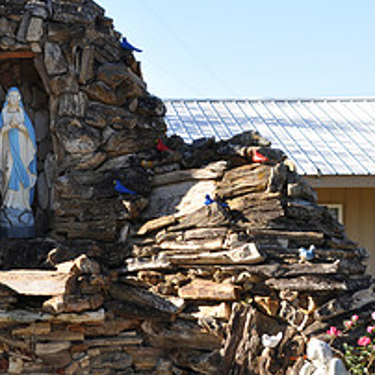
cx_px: 9
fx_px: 1434
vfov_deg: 14.9
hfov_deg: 14.7
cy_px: 248
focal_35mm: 117
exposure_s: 1/160
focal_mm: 32
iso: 200
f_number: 6.3
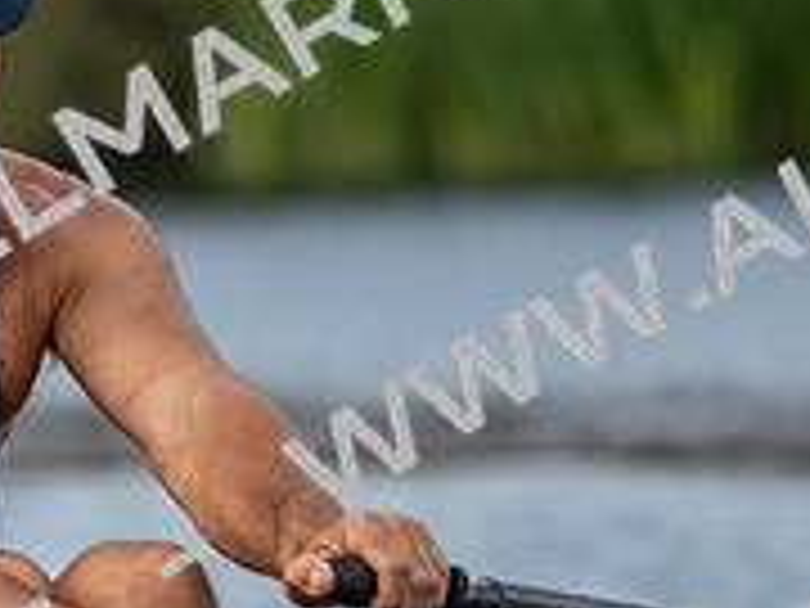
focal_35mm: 978
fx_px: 22885
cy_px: 583
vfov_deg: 1.5
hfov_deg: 2.0
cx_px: -45
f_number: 6.3
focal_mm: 315
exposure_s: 1/1600
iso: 400
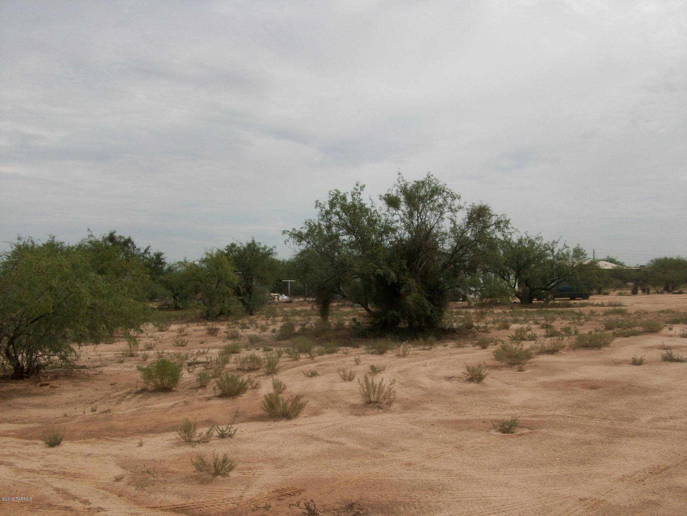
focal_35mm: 34
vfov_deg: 41.8
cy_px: 258
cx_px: 344
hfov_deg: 54.0
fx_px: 675
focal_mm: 5.7
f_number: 5.5
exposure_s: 1/727
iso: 64
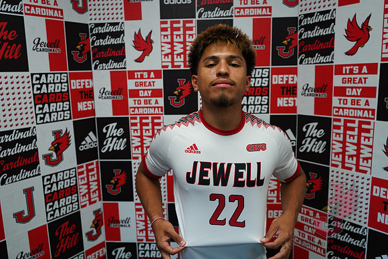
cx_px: 194
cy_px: 130
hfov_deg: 65.5
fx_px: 302
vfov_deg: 46.4
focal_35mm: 28
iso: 640
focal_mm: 28
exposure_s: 1/160
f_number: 4
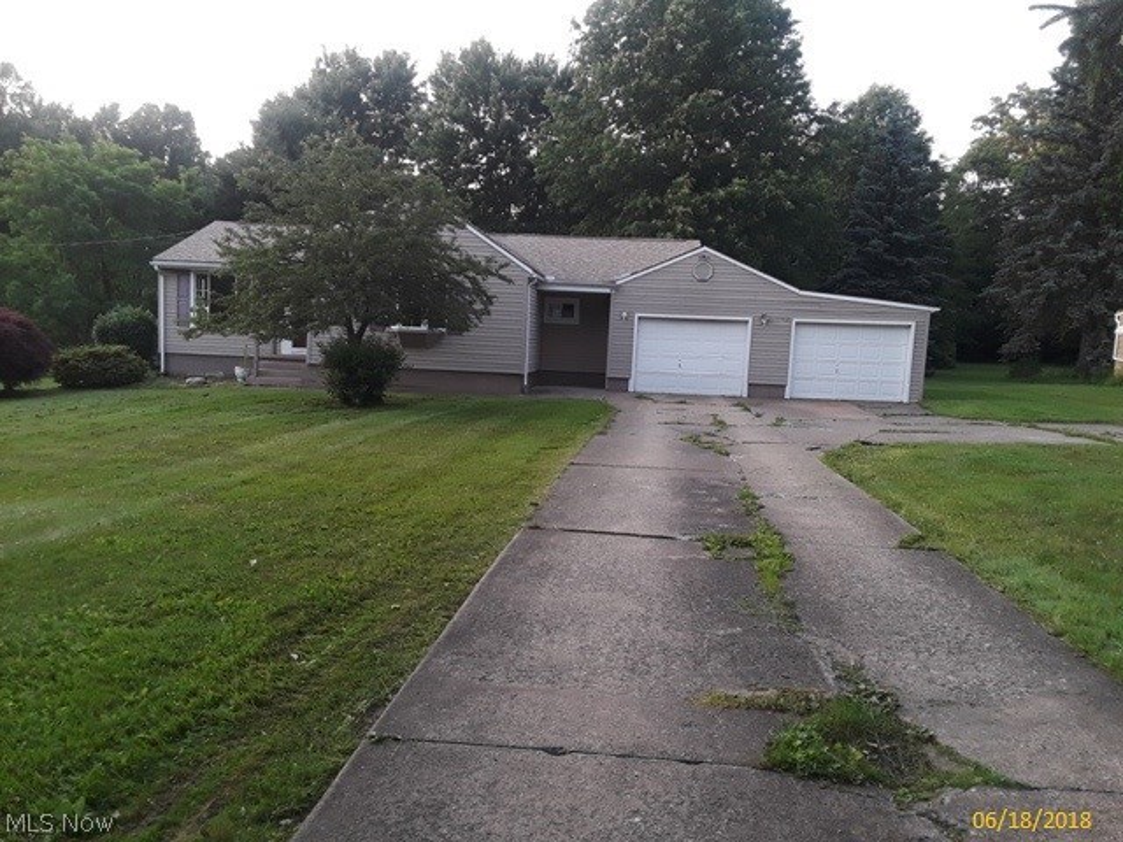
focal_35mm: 28
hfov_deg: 63.4
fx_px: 908
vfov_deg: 49.7
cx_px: 562
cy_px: 421
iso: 50
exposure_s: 1/120
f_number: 1.9
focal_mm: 2.9
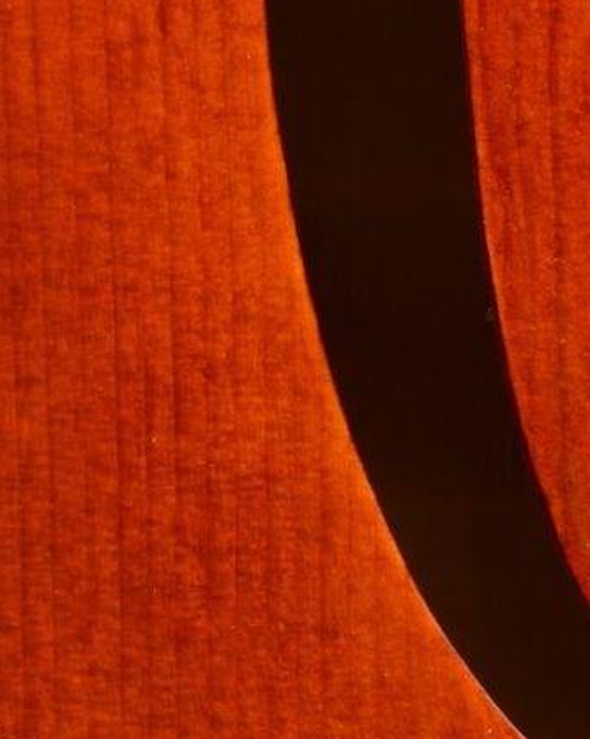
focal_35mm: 604
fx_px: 13193
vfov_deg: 3.2
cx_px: 624
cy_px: -536
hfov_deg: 2.6
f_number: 22
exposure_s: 1.6
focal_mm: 105
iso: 100
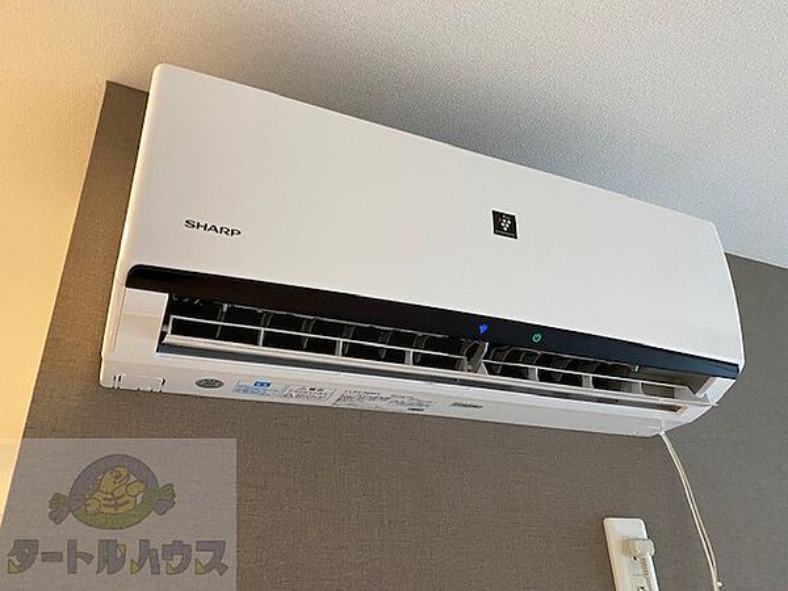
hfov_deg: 67.3
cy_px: 296
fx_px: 592
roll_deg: +1.6
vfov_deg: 53.1
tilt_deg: +27.1
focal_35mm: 26
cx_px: 394
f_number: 1.8
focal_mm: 4.25
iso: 320
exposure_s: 1/60
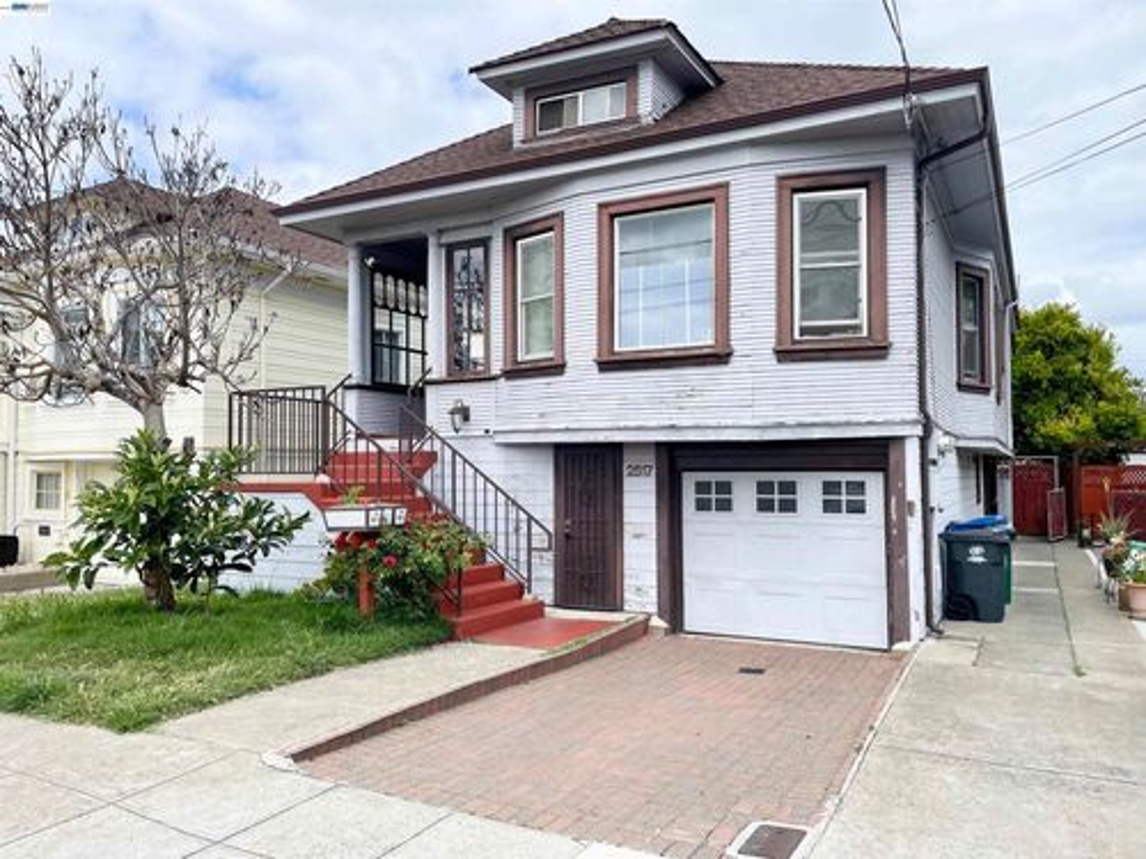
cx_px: 573
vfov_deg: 53.1
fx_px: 861
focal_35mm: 26
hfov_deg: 67.3
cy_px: 430
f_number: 1.6
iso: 32
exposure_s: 1/2747
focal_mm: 4.2
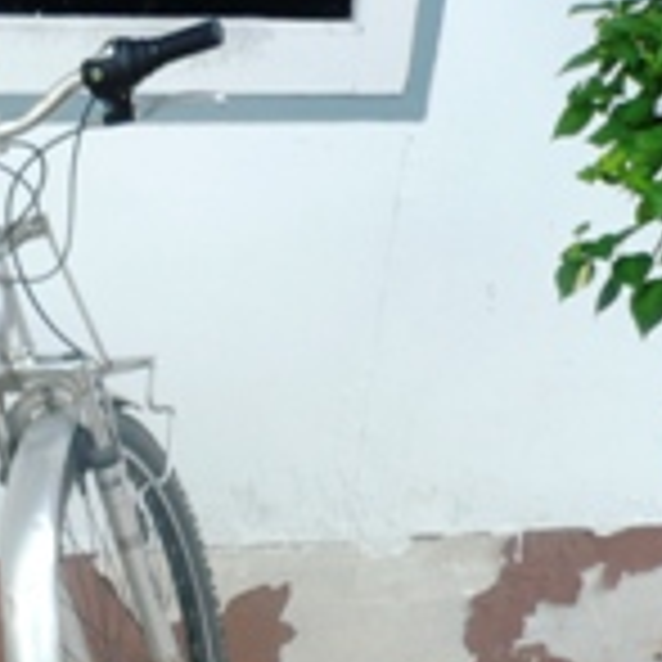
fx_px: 1861
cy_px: 682
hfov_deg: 18.6
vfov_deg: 19.5
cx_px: -225
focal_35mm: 86
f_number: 2.8
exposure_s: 1/80
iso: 100
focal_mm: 5.8
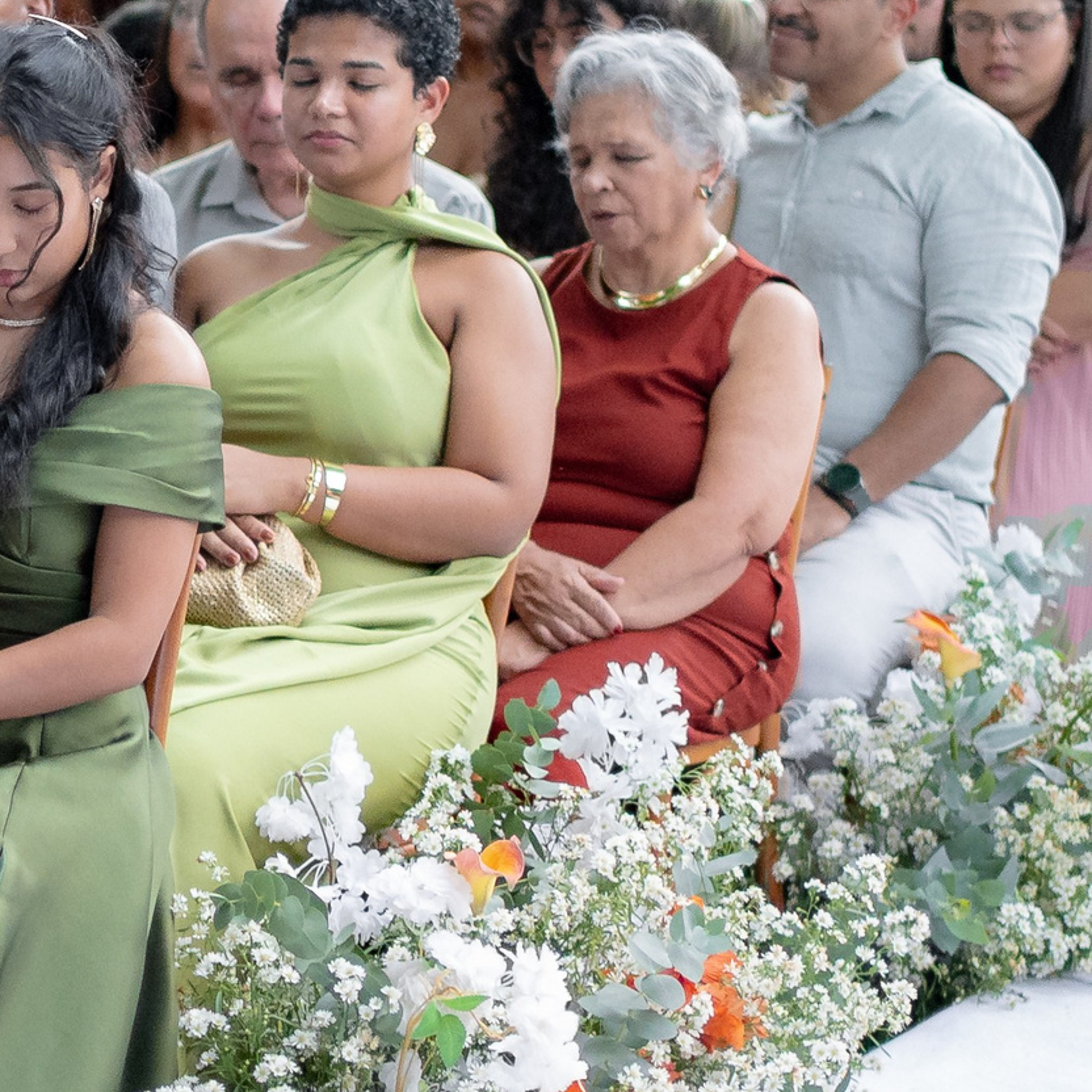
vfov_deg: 12.8
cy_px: 305
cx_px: 16
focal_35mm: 136
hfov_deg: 12.7
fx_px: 4854
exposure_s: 1/640
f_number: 1.4
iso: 2500
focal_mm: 35
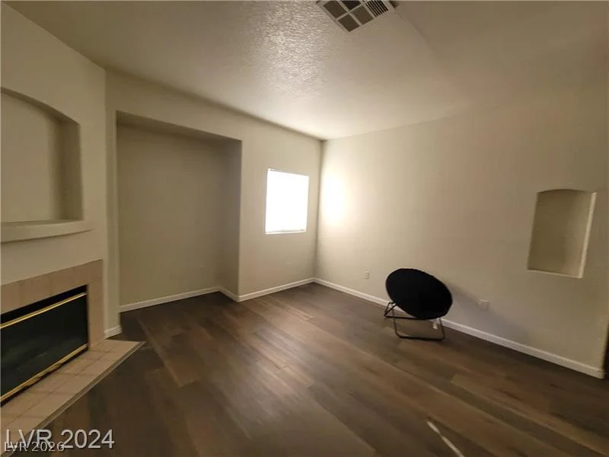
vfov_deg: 89.9
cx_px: 304
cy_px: 228
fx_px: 229
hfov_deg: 106.2
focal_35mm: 13
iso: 160
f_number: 2.2
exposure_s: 1/60
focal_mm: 2.2
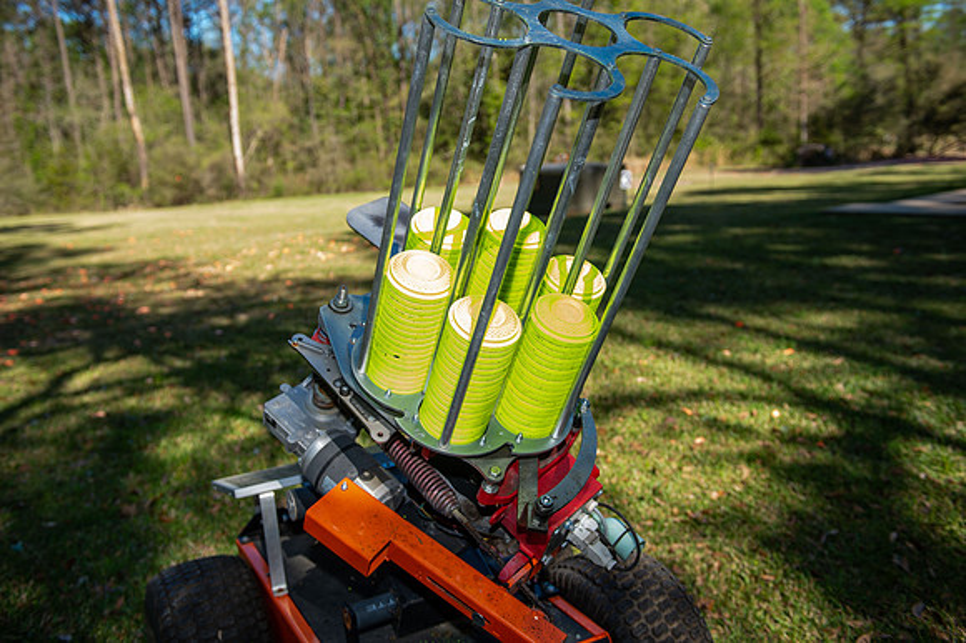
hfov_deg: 58.7
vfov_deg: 41.1
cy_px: 322
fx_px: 858
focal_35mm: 32
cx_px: 483
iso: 50
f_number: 4
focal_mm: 32
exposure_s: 1/250
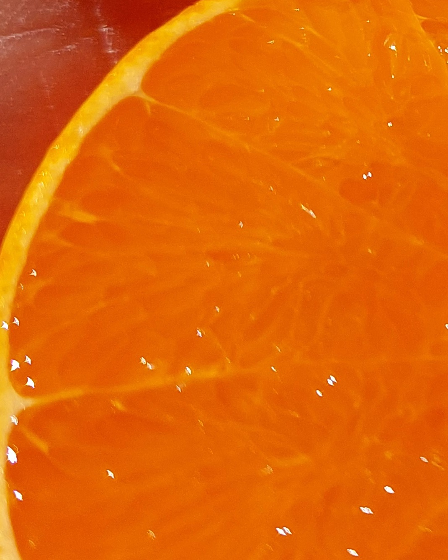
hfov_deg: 16.8
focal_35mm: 81
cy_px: 90
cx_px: 720
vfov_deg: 23.1
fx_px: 1342
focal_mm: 5.23
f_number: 1.8
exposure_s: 1/3196
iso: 40
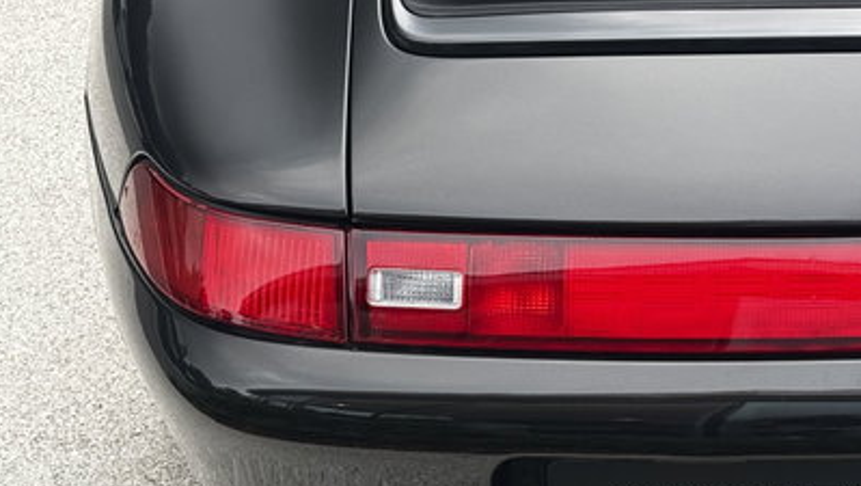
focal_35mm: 109
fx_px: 2490
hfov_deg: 19.2
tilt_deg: -25.0
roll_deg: +1.4
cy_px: 188
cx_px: 816
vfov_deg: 11.1
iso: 50
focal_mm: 5.96
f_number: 1.6
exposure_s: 1/166
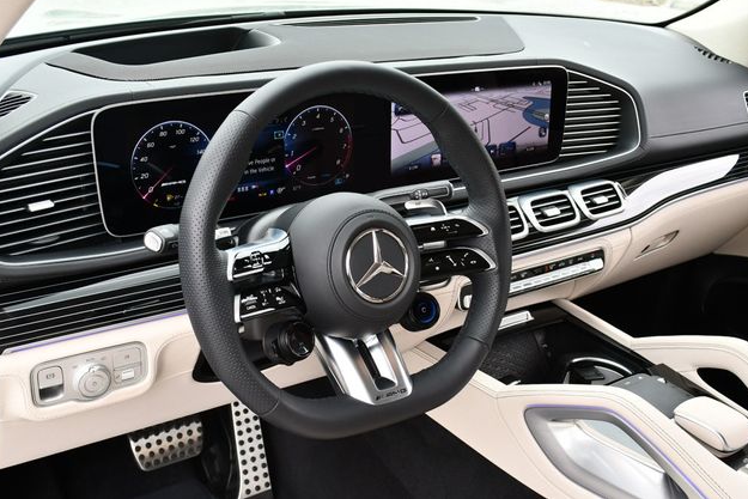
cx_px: 373
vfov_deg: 32.6
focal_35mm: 41
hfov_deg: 47.4
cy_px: 244
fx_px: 852
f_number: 5.6
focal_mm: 20
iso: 360
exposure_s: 1/250
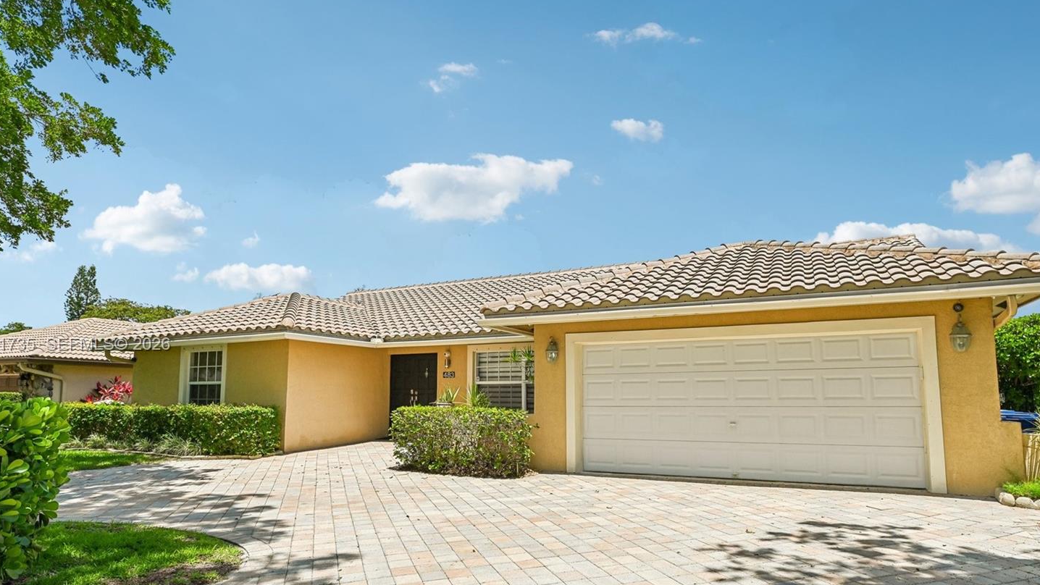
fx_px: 579
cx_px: 524
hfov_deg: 83.8
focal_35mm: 21
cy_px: 345
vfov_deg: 53.3
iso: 100
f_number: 7.1
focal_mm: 18
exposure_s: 1/640
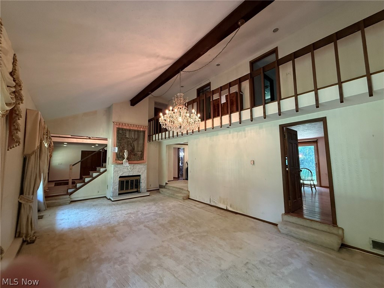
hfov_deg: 102.1
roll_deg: +0.1
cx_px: 192
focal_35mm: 14
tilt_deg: +5.8
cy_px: 144
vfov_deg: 85.7
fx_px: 155
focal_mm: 2.22
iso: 250
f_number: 2.2
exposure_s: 1/60
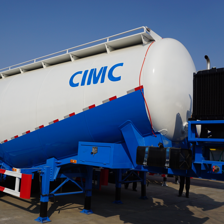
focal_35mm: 36
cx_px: 88
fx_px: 264
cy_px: 120
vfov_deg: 46.0
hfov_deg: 45.8
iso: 100
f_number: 5
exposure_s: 1/1600
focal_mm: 16
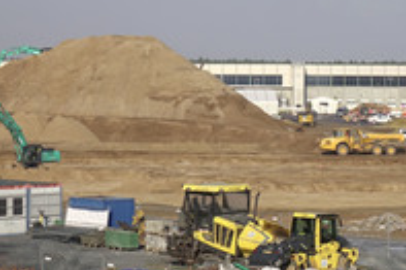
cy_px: 128
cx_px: 300
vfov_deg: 9.0
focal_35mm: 153
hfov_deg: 13.4
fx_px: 1724
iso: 100
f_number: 5
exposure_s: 1/125
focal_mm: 24.75
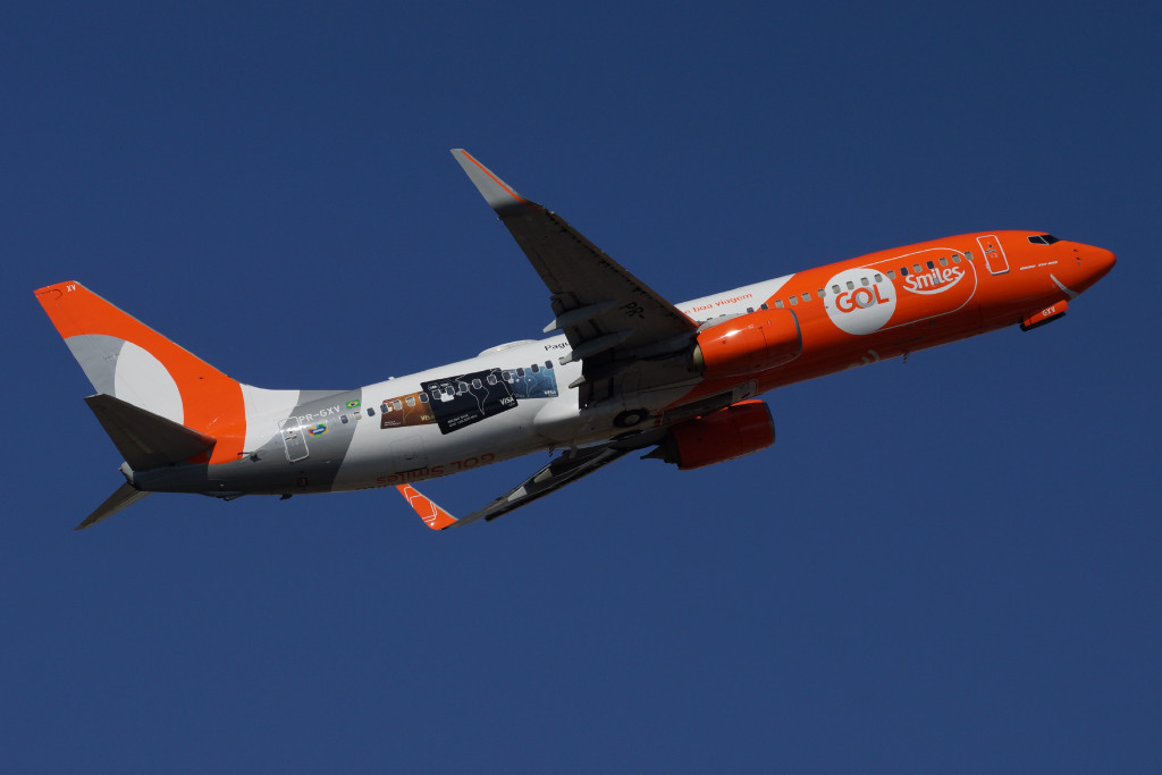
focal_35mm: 225
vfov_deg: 6.1
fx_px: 7263
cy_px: 388
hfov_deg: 9.1
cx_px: 581
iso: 200
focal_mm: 150
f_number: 8
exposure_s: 1/2000
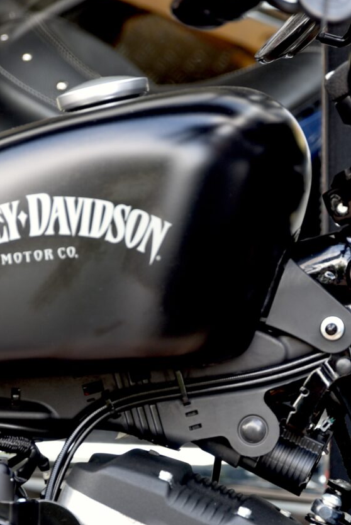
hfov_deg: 7.2
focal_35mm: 190
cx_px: 224
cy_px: 476
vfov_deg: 10.8
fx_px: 2774
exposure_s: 1/60
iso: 100
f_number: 3.2
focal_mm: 62
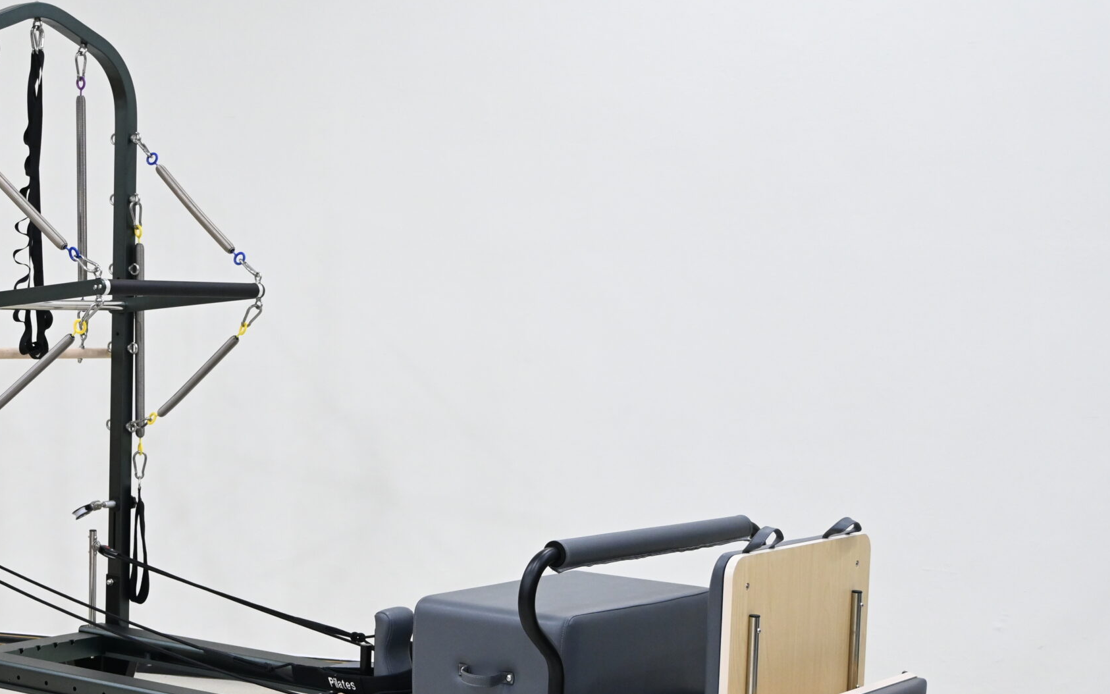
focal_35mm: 66
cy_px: 433
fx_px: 2002
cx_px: 360
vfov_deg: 19.6
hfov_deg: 30.7
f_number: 4
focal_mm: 28.5
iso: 1250
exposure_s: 1/100
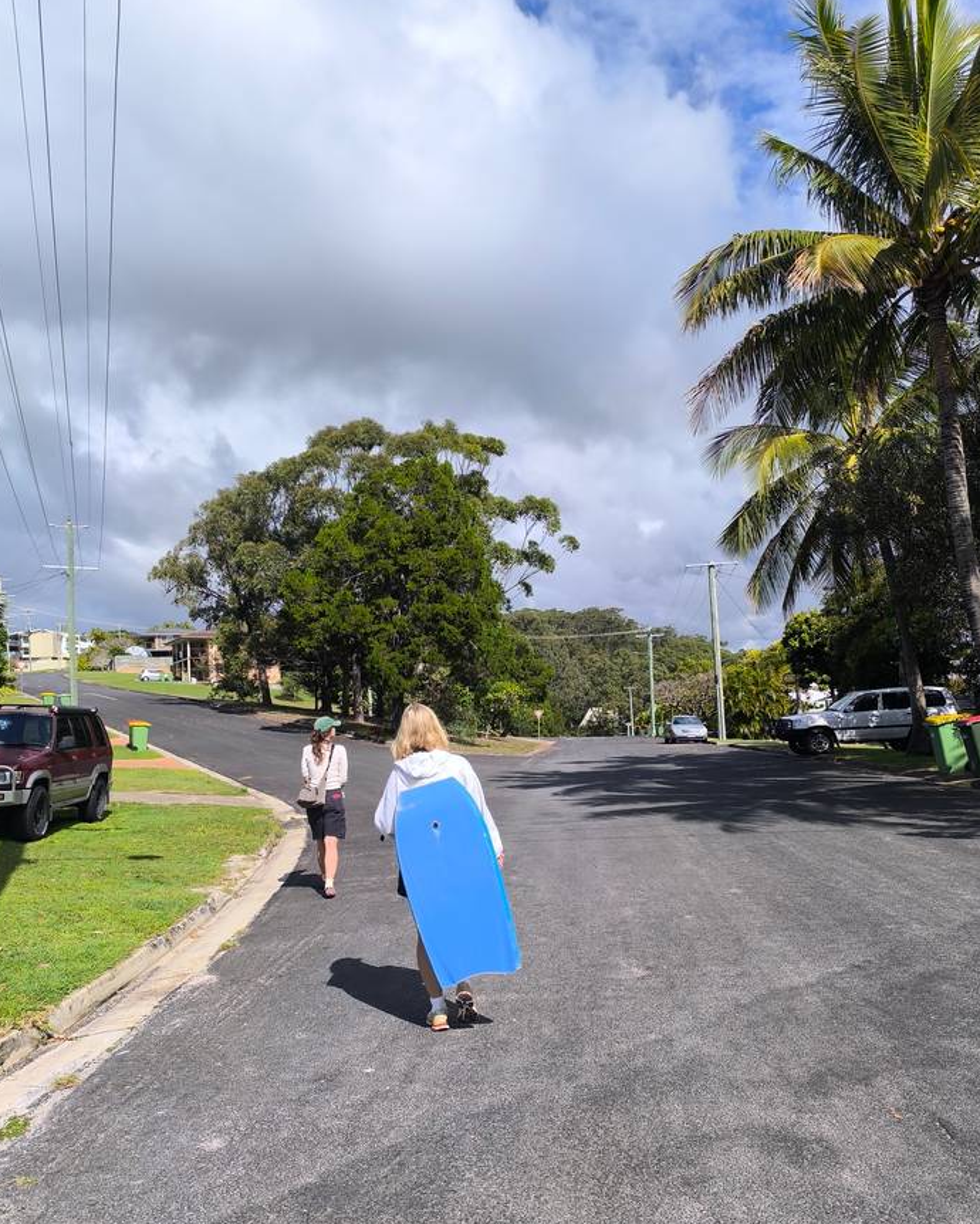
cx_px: 481
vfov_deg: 68.0
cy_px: 650
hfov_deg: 56.8
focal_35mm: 25
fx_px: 906
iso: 50
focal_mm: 6.14
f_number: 1.65
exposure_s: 1/1349
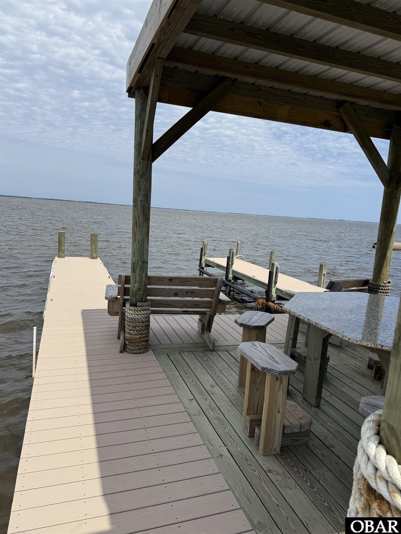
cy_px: 267
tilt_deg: -7.7
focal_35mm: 24
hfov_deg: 56.8
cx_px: 200
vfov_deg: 71.6
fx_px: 371
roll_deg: -4.3
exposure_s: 1/7353
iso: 80
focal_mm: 6.76
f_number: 1.78
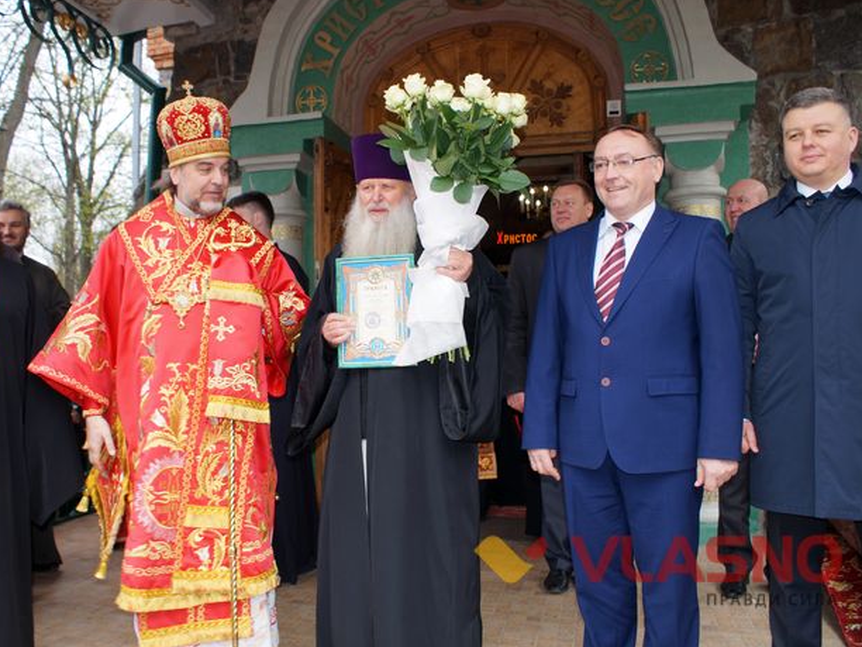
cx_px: 389
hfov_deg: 55.3
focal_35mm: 33
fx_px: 822
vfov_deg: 42.9
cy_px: 324
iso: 100
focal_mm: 20
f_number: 4
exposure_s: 1/60
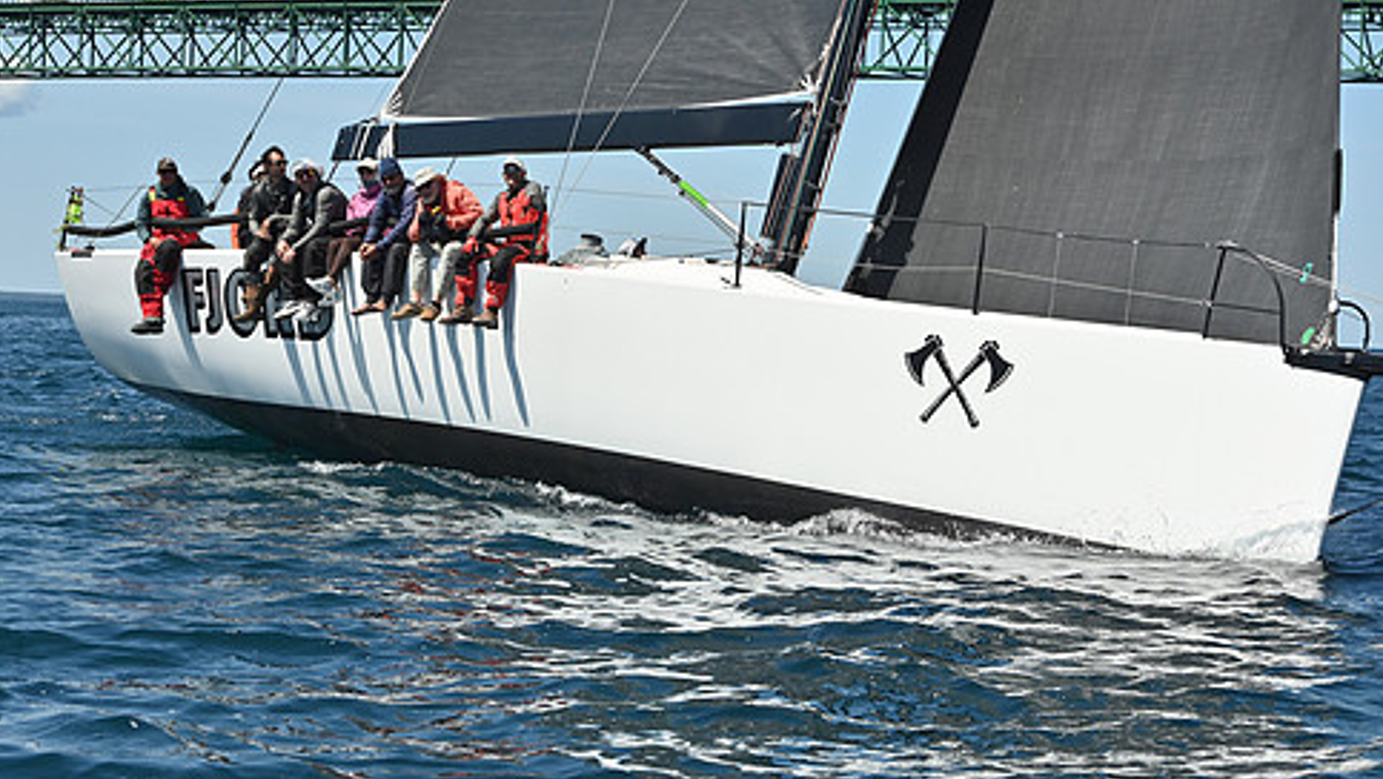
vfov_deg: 13.7
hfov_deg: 24.2
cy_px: 256
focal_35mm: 88
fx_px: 3228
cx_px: 719
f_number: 9
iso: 320
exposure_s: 1/1000
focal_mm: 70
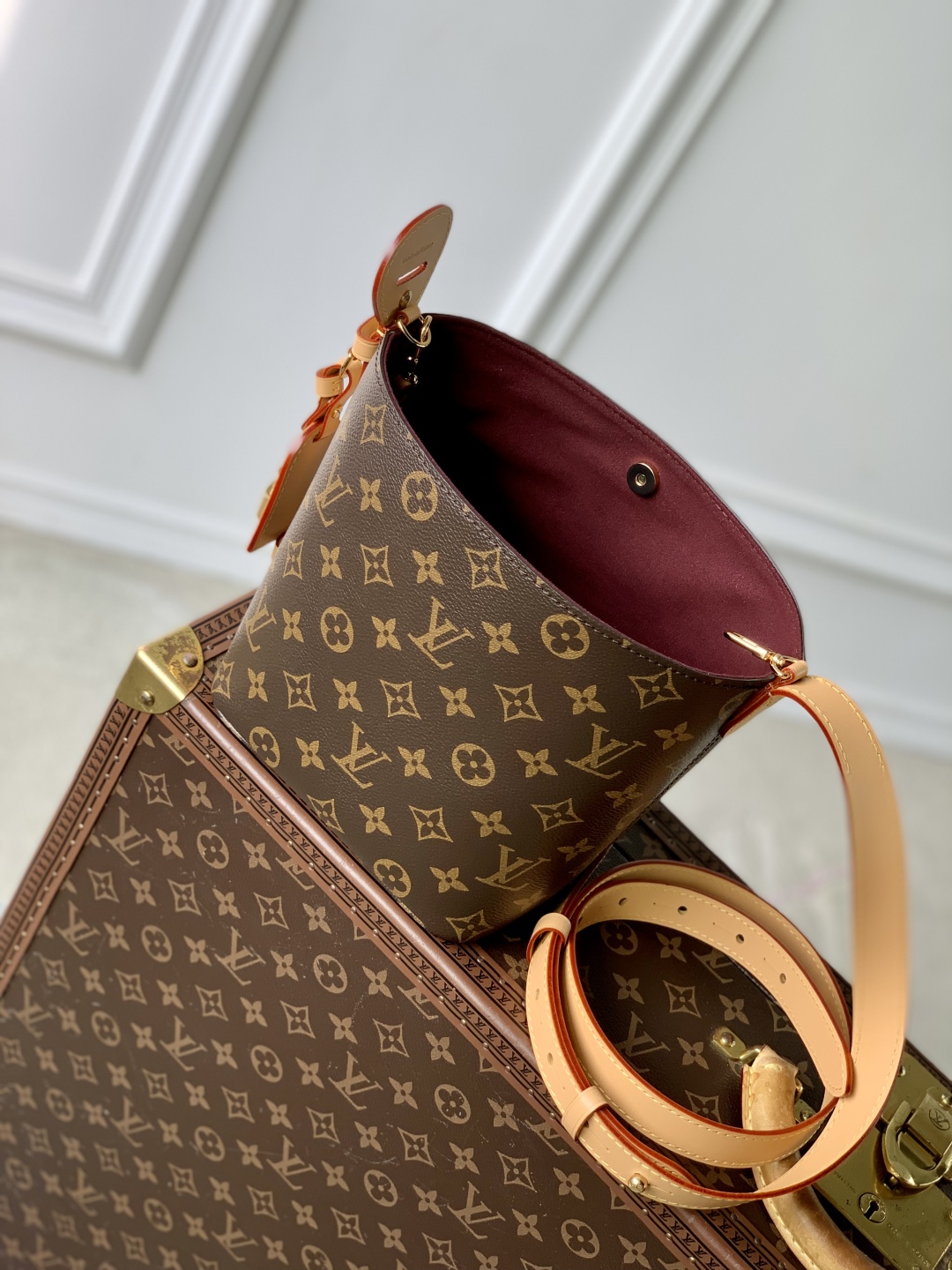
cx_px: 476
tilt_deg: -38.1
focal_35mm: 52
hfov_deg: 28.0
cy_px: 635
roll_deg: -32.7
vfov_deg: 36.8
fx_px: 1907
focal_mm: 6
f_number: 2.4
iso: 20
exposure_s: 1/122
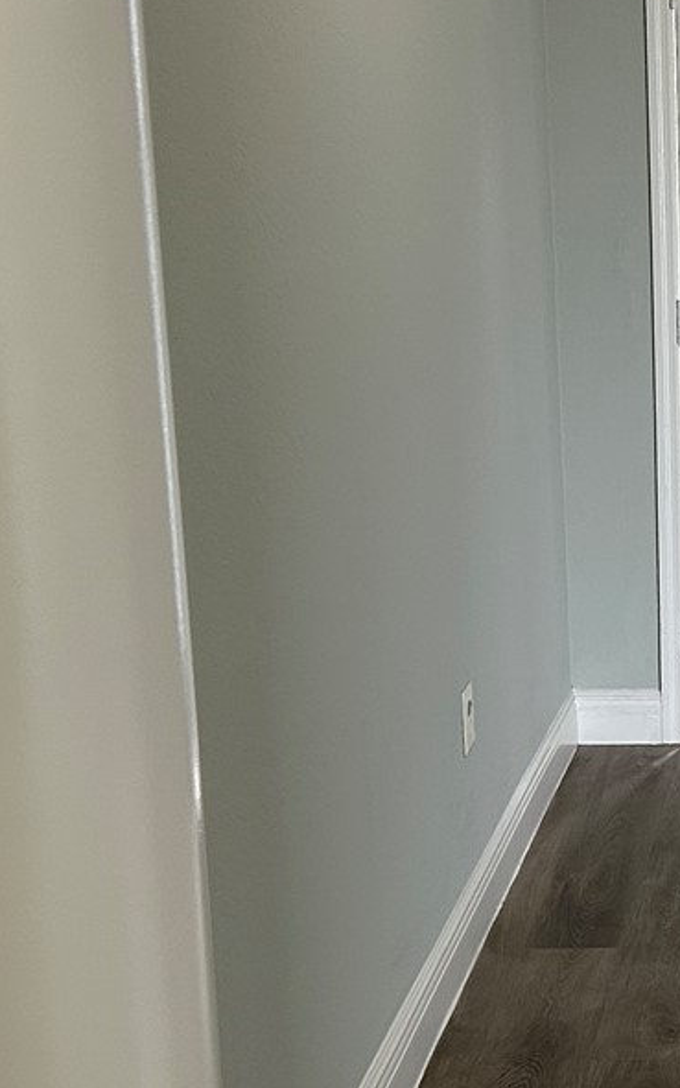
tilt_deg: -11.5
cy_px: 607
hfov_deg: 17.5
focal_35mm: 69
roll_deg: -0.4
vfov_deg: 29.7
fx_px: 2045
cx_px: 925
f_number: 1.78
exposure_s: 1/120
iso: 200
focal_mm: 6.86
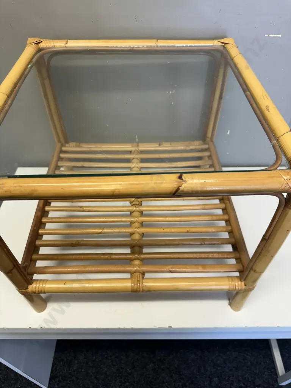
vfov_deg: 71.6
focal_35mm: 24
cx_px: 146
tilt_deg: -47.1
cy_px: 194
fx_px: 269
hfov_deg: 56.8
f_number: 1.78
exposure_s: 1/100
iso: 125
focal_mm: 6.86
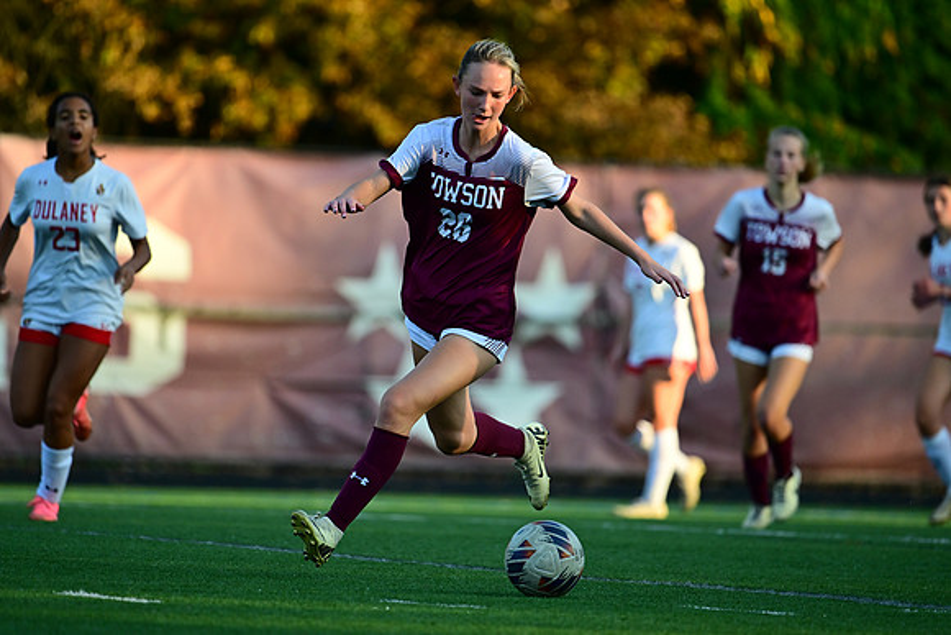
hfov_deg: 5.2
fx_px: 10569
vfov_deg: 3.4
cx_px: 476
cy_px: 318
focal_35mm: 400
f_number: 4.5
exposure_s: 1/2000
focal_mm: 400
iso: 1400
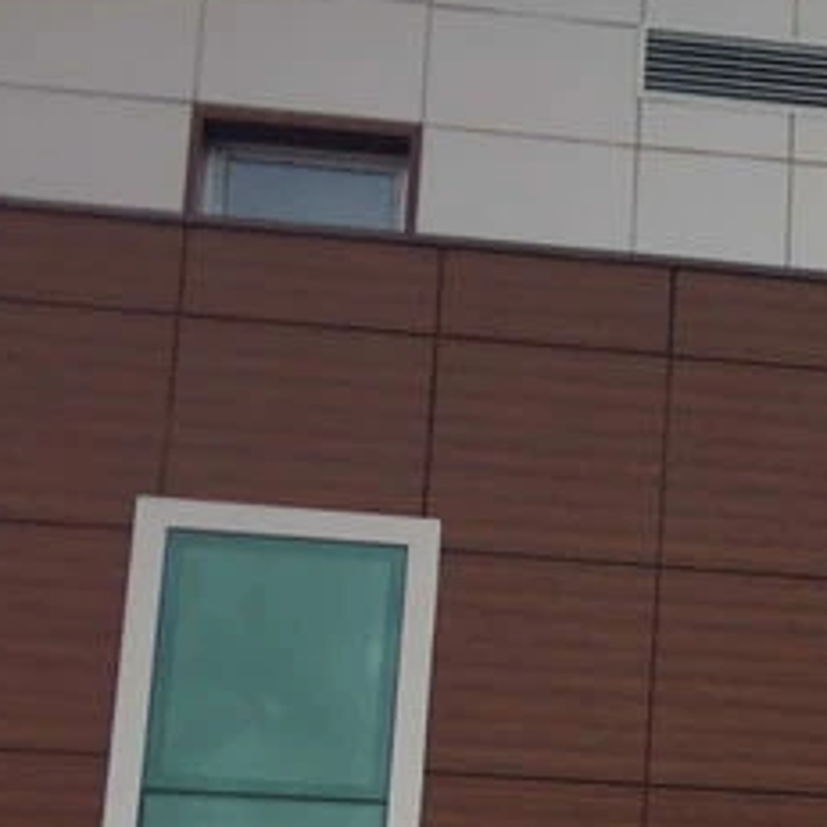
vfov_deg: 15.1
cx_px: 1382
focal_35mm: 112
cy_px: 927
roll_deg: +0.5
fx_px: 3027
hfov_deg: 14.1
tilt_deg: +17.5
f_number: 2.2
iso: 25
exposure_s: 1/801
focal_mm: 4.15
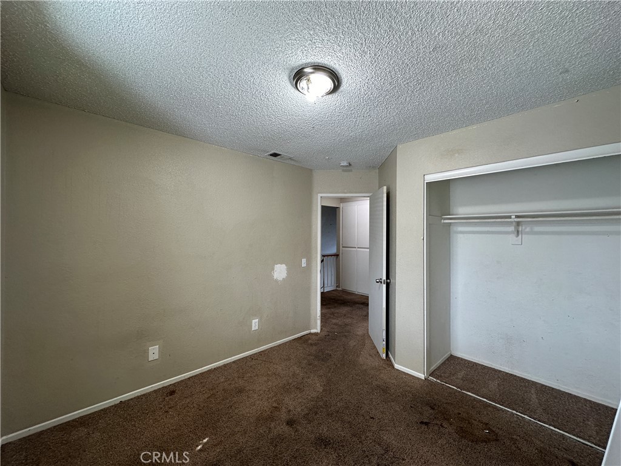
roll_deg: -0.3
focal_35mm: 14
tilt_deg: +0.7
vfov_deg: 85.7
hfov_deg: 102.1
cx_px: 310
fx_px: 251
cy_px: 233
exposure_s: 1/120
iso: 160
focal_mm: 2.22
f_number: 2.2
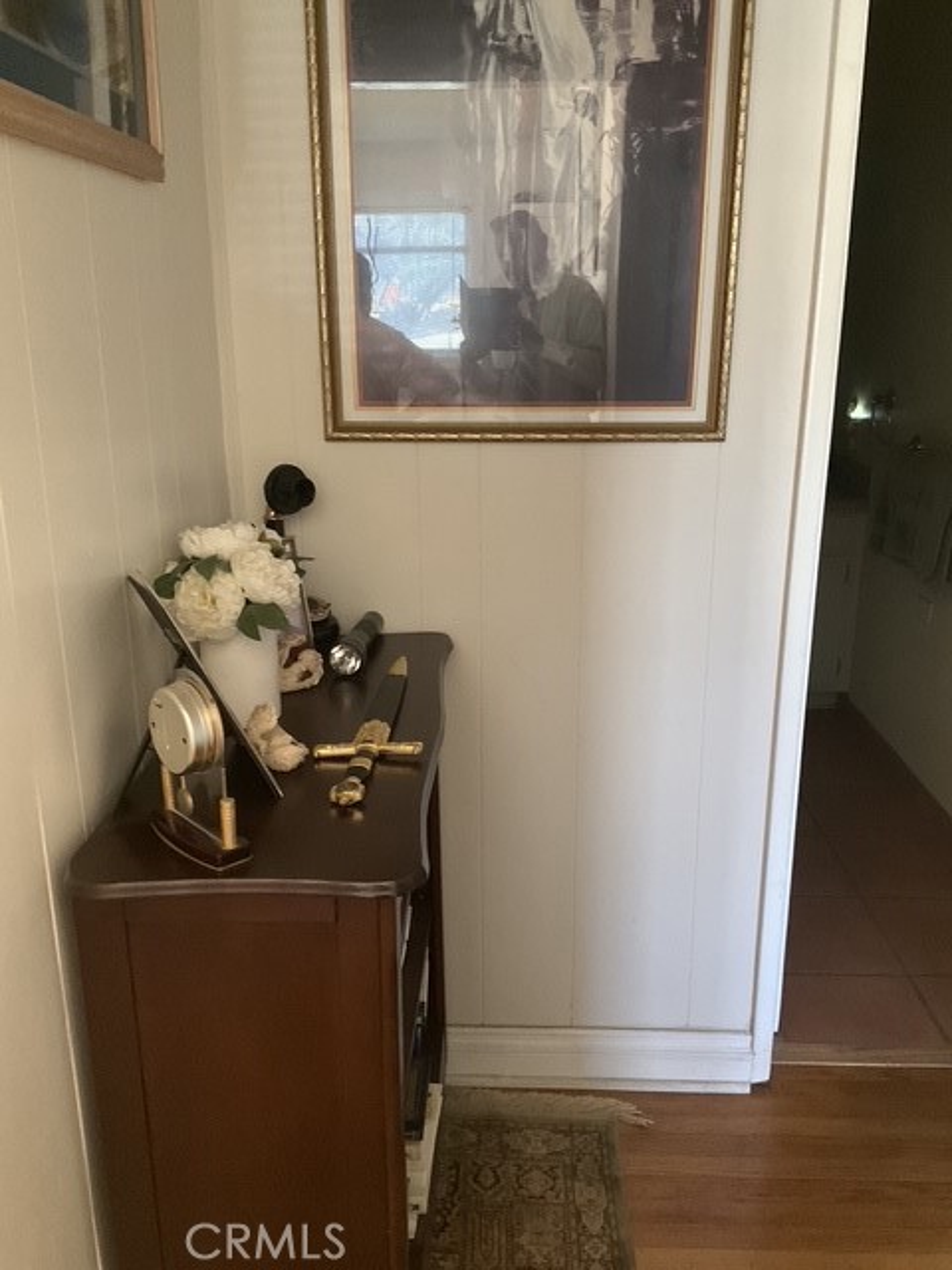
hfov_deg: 48.2
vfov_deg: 61.7
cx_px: 476
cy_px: 635
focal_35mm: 29
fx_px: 1063
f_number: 1.8
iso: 320
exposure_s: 1/30
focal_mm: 3
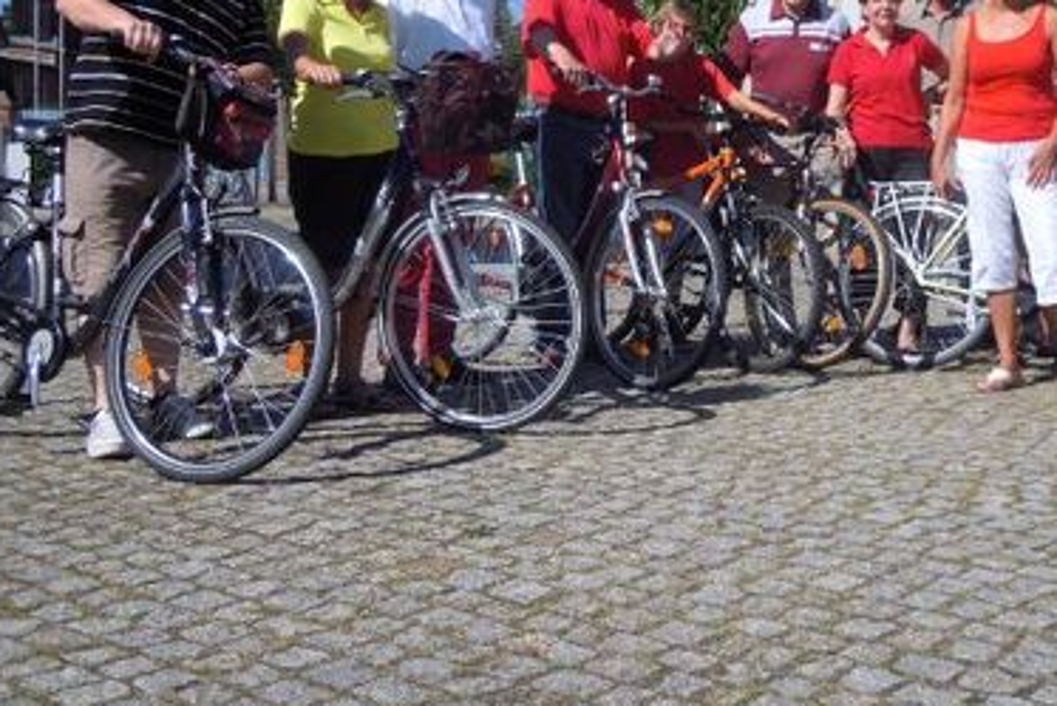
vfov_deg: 26.7
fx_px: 1469
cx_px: 717
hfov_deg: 39.1
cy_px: 187
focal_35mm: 50
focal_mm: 5.7
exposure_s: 1/250
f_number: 7.9
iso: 100
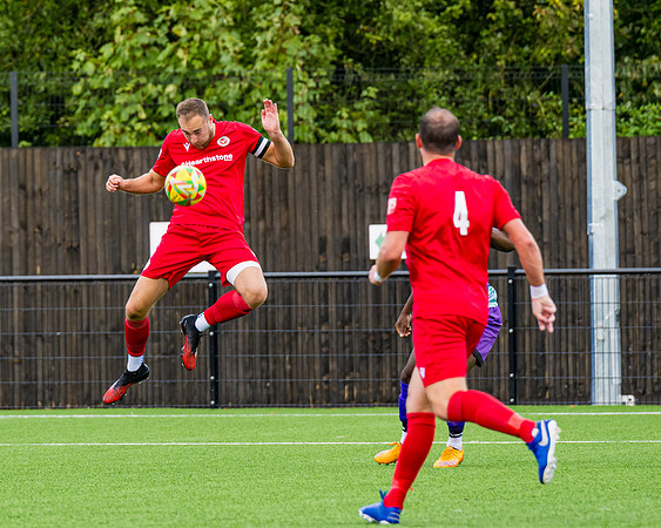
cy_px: 183
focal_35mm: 445
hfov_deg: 4.3
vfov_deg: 3.5
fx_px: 8704
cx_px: 176
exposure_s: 1/1000
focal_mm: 200
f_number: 4
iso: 400
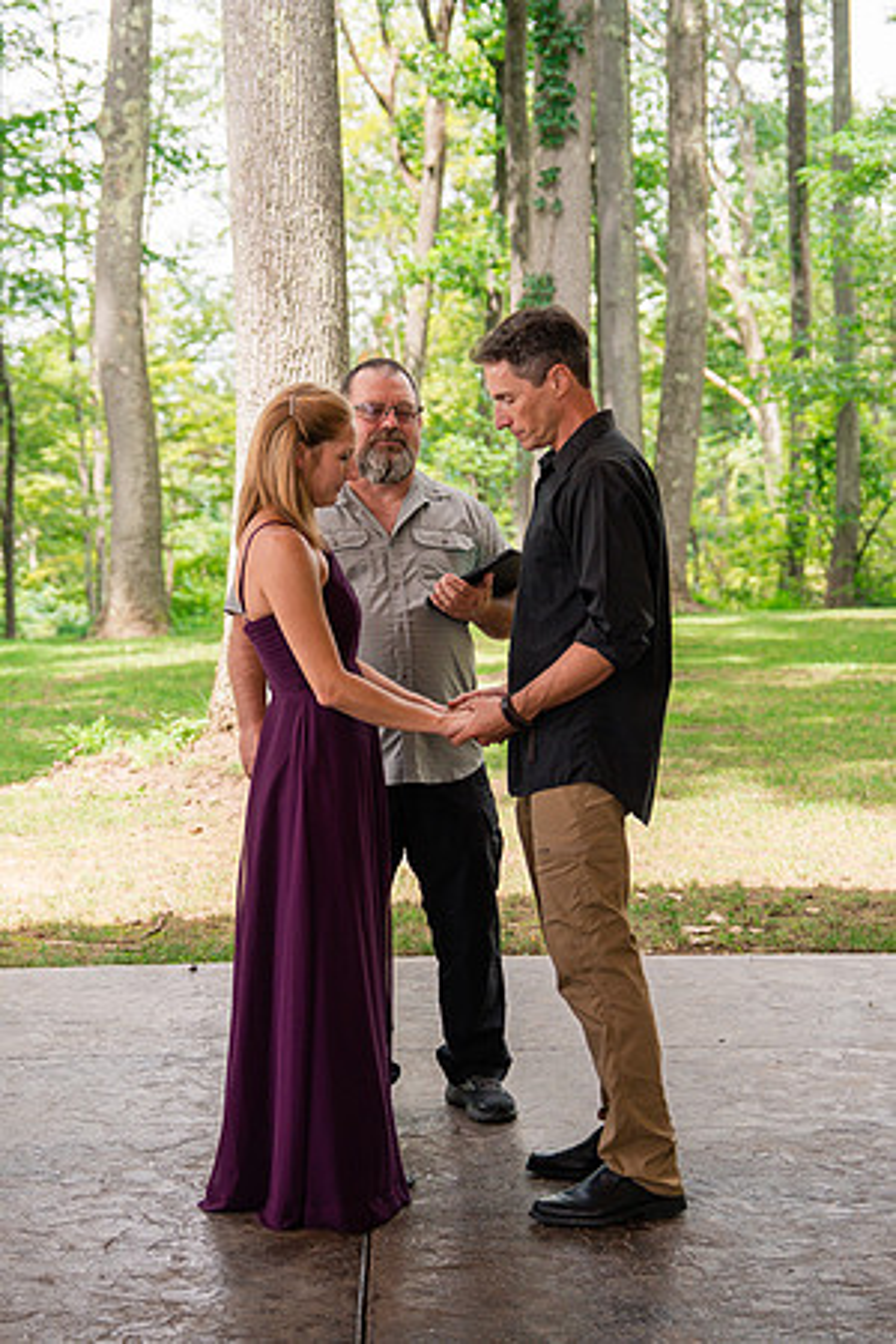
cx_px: 377
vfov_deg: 27.8
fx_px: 2711
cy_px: 737
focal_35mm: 73
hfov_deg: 18.8
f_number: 2.8
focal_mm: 44
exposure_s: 1/400
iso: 160
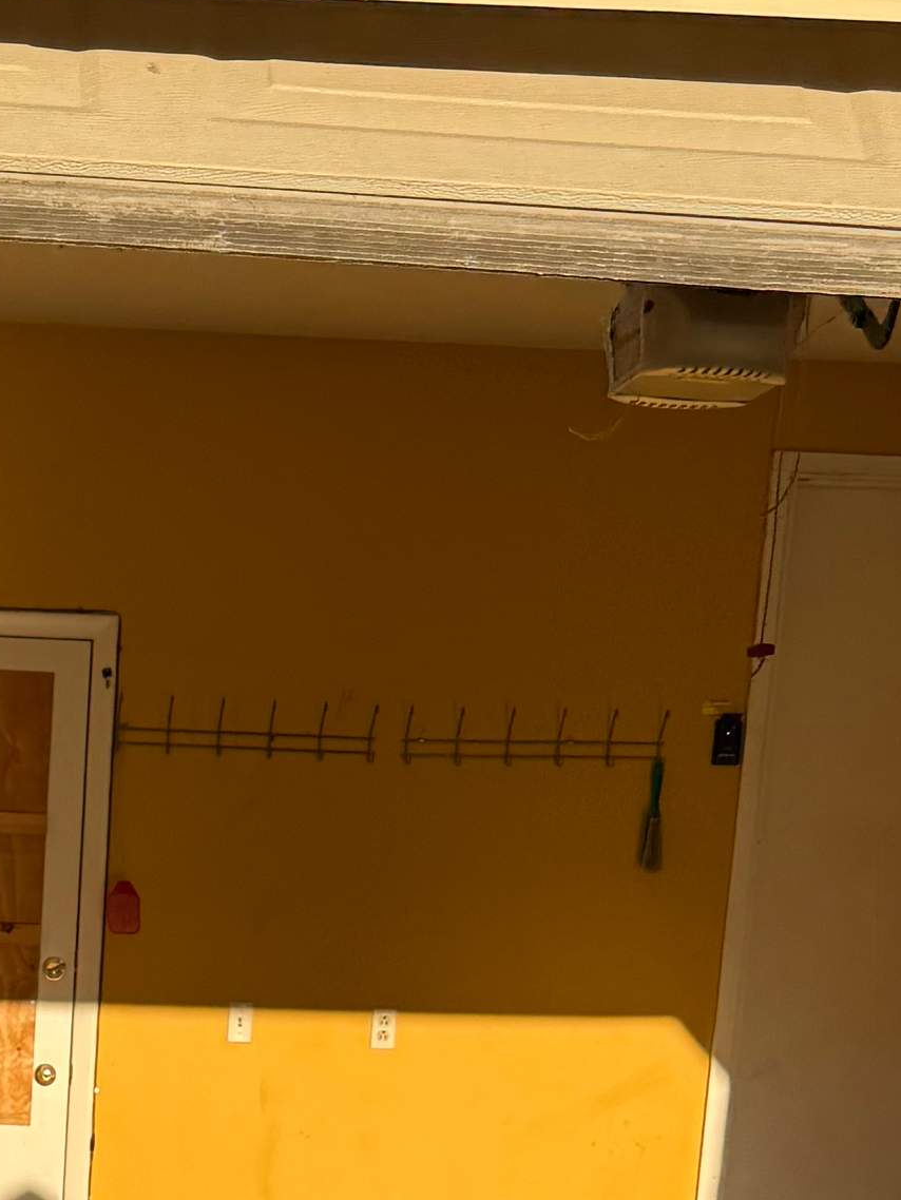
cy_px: 1589
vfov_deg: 20.8
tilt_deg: -12.4
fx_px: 2949
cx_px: -68
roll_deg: -2.0
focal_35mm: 85
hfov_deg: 16.9
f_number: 1.78
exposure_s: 1/3021
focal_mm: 6.76
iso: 100
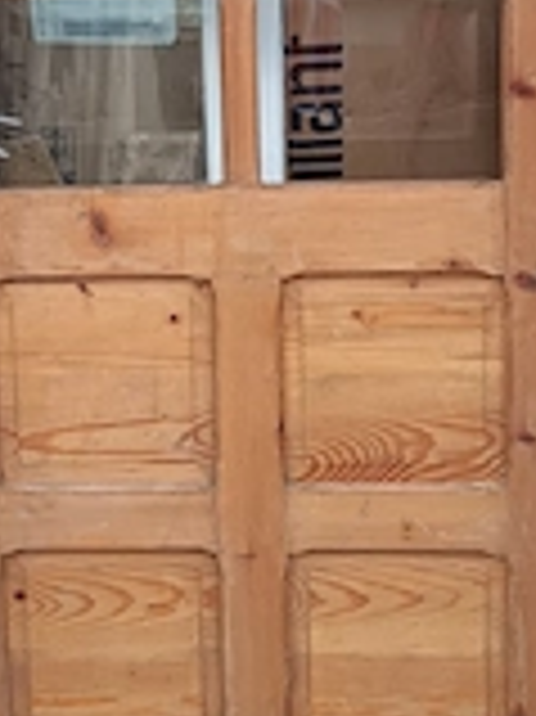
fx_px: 1509
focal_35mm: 73
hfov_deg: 20.1
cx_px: 194
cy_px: 194
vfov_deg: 26.4
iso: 181
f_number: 1.75
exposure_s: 1/100
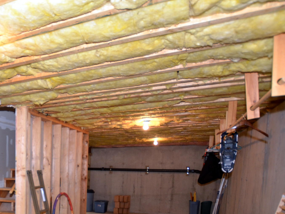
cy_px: 200
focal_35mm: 32
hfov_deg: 48.2
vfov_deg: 40.2
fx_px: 263
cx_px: 9
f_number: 3.5
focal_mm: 10
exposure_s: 1/50
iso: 250
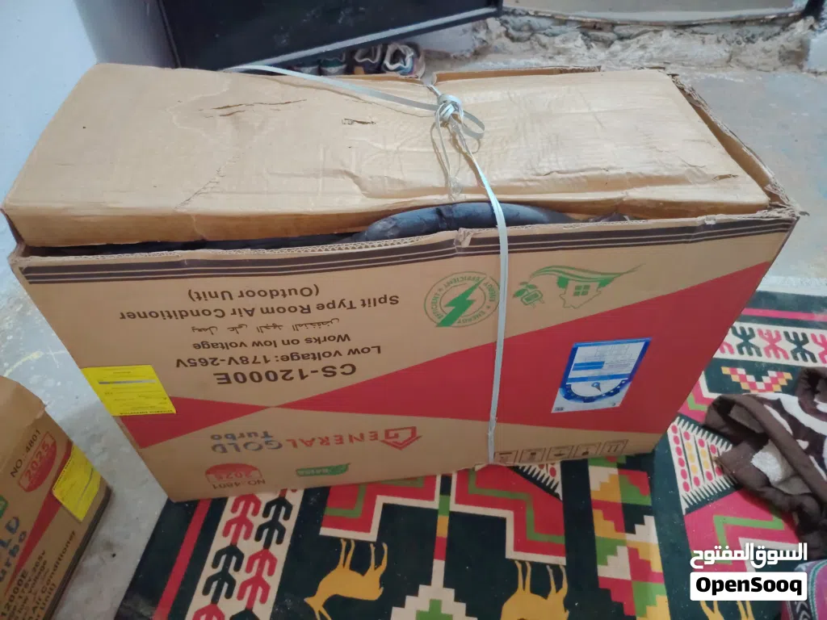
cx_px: 414
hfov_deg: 71.6
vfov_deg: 56.8
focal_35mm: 24
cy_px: 310
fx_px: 573
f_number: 1.75
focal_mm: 5.25
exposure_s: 1/80
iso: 6528
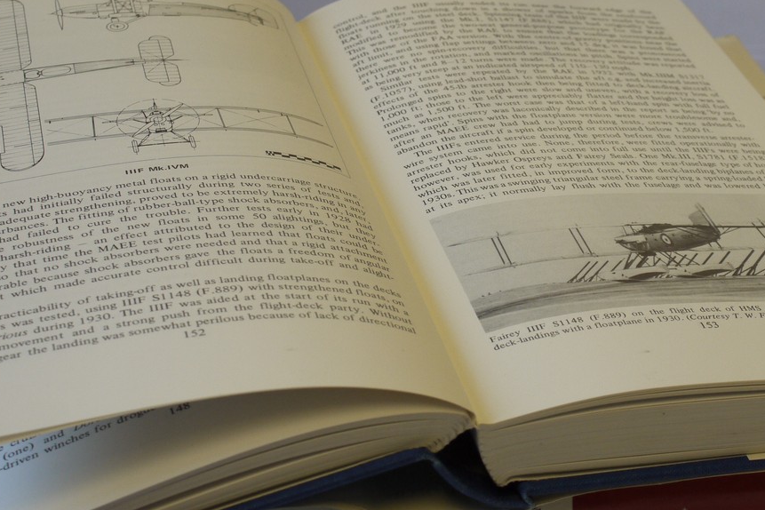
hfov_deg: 23.3
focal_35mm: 87
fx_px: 1849
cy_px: 242
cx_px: 477
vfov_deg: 15.7
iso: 400
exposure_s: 1/100
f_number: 7.1
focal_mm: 30
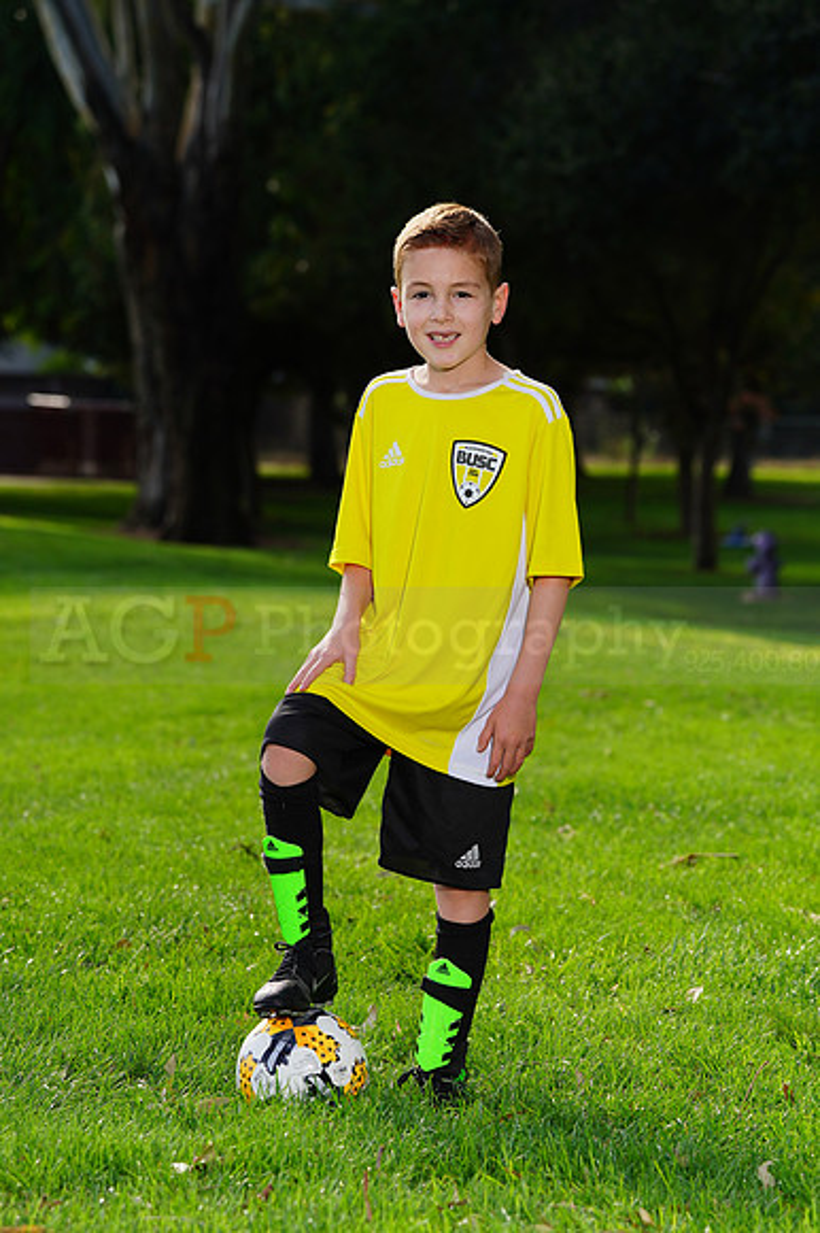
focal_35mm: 156
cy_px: 616
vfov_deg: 13.2
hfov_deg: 8.8
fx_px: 5336
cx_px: 410
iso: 125
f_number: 8
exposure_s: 1/200
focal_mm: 156
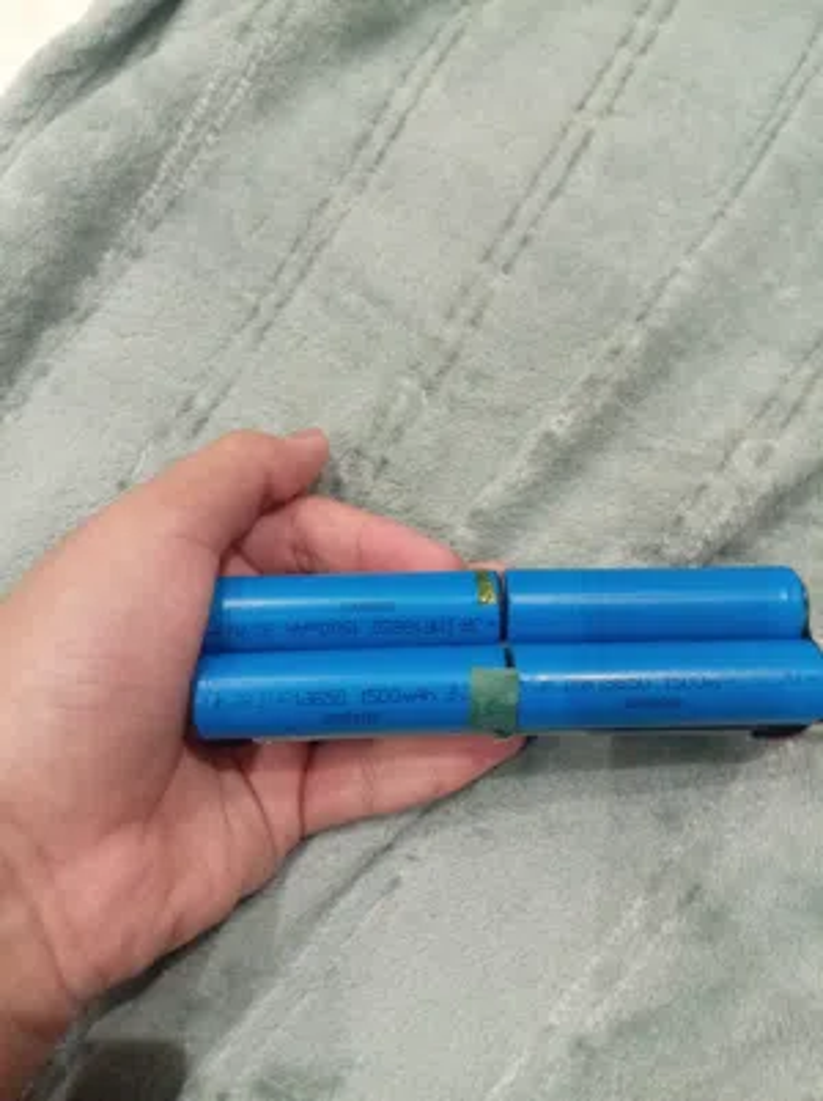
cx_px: 412
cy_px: 550
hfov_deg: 51.3
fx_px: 857
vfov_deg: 65.4
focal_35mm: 27
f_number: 1.8
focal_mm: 4.05
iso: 841
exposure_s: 1/25
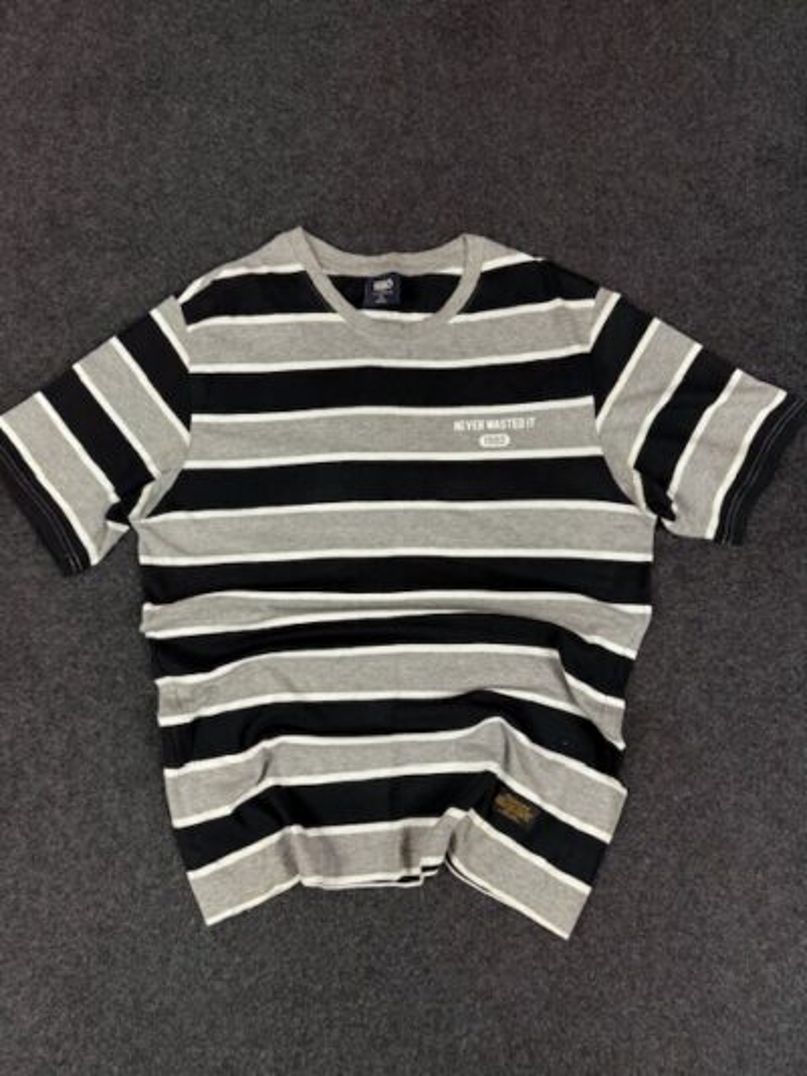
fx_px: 746
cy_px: 538
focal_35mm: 24
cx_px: 404
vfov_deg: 71.6
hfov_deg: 56.8
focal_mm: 6.76
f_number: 1.78
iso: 80
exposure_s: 1/100
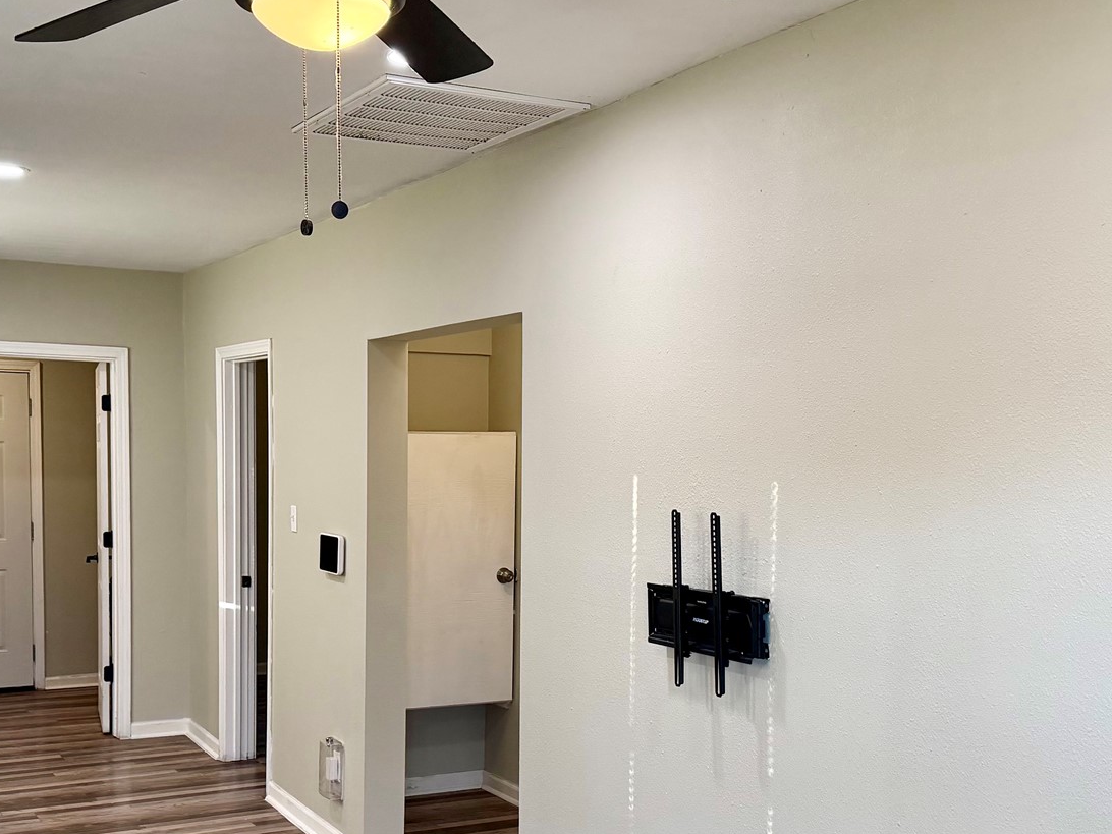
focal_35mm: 45
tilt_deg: -4.0
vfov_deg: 32.0
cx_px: 542
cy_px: 535
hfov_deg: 42.1
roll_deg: +0.0
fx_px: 1446
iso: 200
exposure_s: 1/184
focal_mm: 6.76
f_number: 1.78
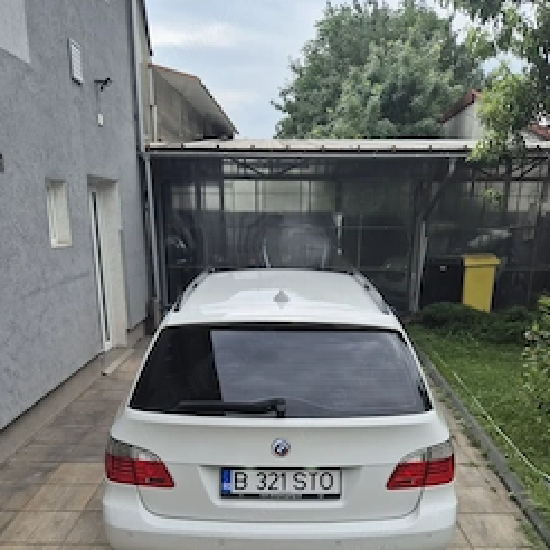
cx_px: 284
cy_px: 416
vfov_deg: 47.8
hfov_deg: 49.7
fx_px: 593
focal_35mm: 33
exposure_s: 1/1184
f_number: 1.8
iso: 25
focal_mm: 5.4
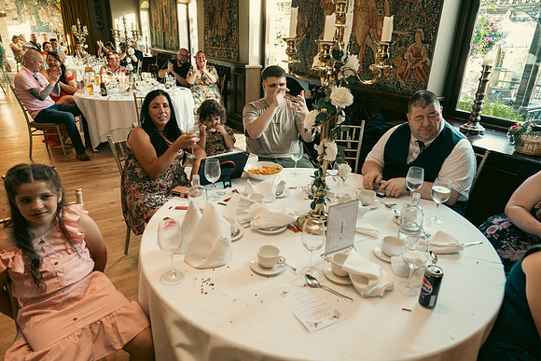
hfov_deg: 73.7
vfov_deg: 53.2
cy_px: 180
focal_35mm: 24
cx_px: 270
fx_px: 361
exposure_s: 1/160
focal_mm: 24
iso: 1600
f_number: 3.5
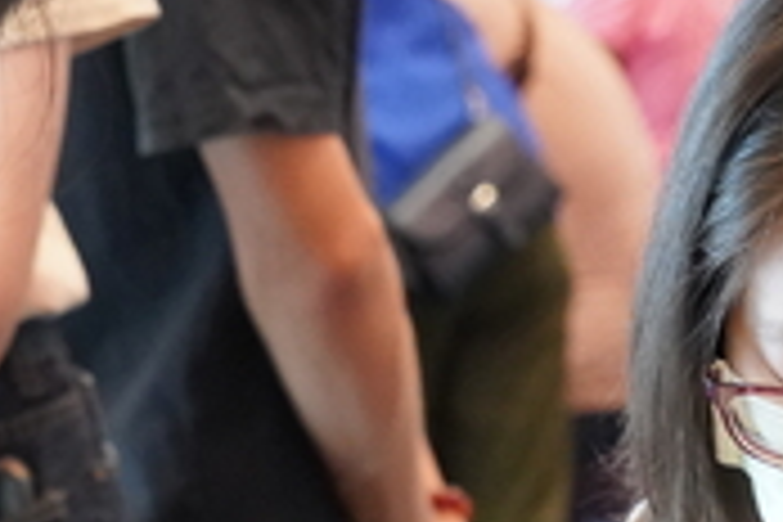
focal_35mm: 310
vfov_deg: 4.4
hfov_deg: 6.6
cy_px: 686
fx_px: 6742
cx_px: 140
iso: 10000
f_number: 6.3
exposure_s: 1/80
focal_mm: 77
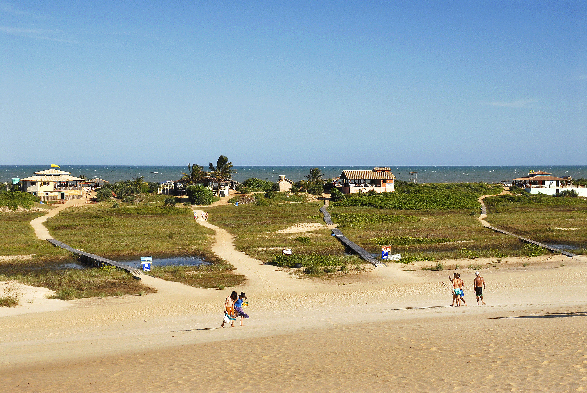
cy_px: 196
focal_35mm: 57
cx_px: 294
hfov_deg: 35.0
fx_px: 931
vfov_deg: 23.8
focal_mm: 38
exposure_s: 1/400
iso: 100
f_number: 9
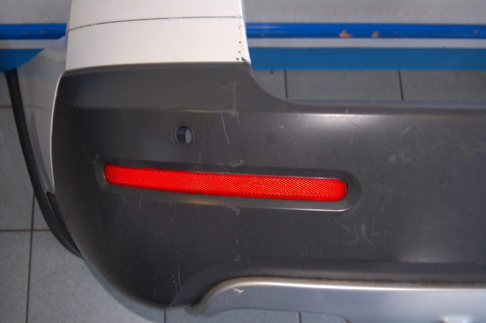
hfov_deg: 49.6
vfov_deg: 34.1
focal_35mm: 39
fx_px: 526
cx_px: 243
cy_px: 162
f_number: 4
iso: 400
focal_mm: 26
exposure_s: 1/60
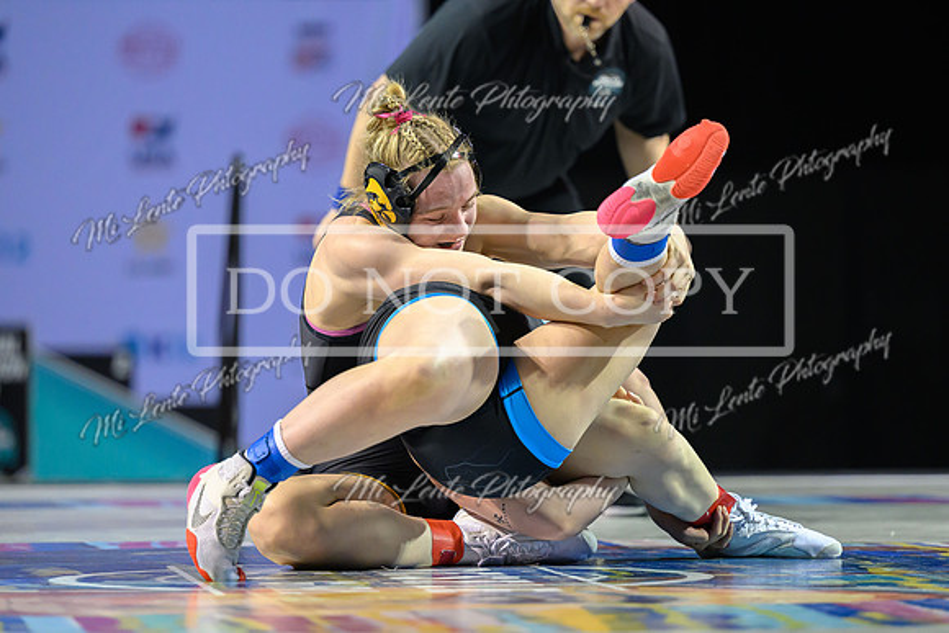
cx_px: 476
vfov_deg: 7.2
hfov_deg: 10.7
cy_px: 307
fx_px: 5059
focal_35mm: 192
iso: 4000
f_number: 2.8
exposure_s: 1/800
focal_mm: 150
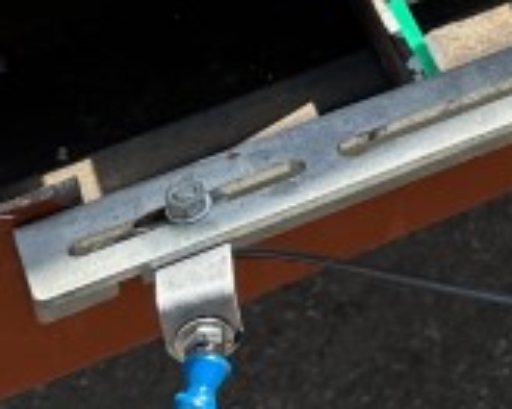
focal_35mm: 146
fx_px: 2211
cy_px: -281
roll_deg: +1.3
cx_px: 774
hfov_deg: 12.5
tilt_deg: -32.2
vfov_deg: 10.1
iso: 80
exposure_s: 1/1374
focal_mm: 6.86
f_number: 1.78
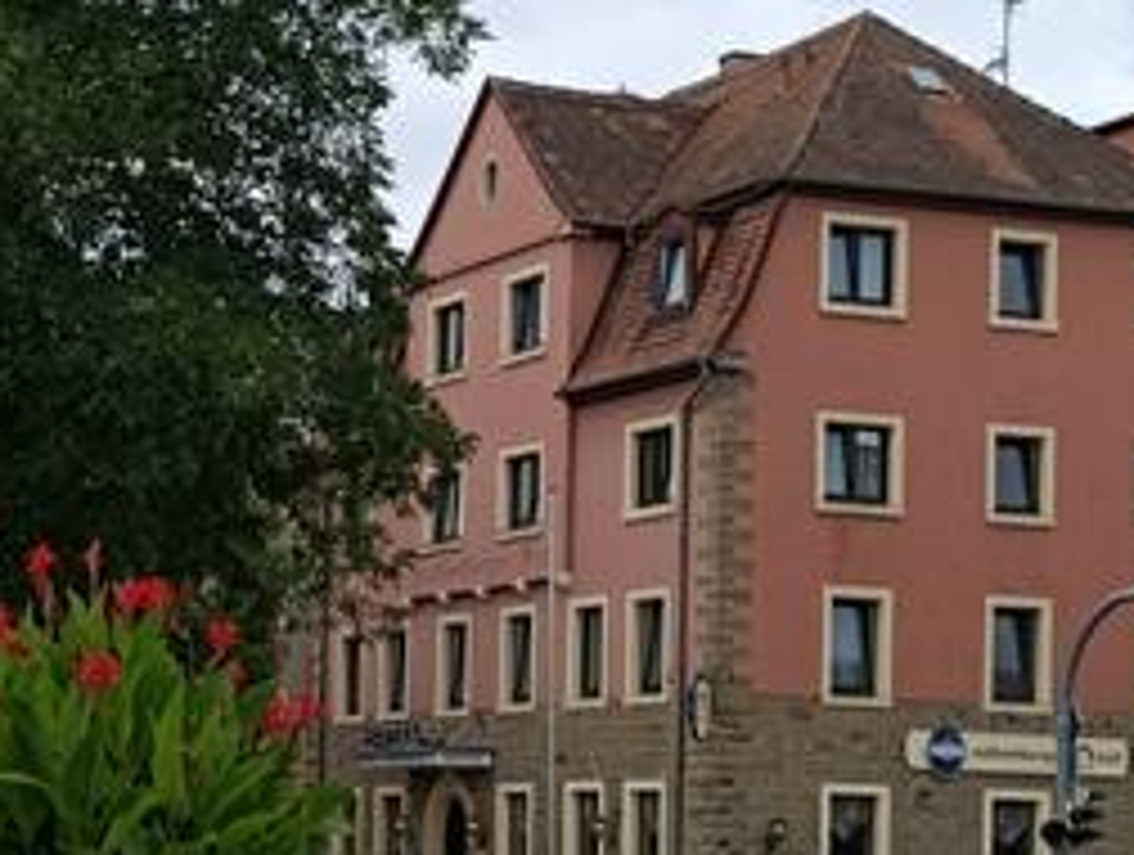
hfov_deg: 19.9
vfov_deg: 15.8
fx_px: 3052
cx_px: -176
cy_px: 716
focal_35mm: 93
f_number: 1.6
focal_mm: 6.14
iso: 50
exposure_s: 1/500
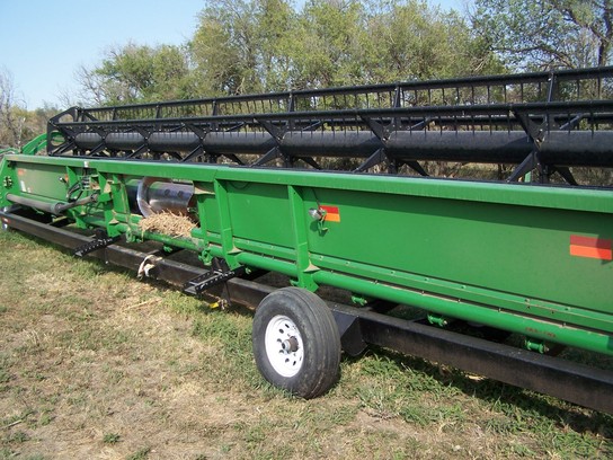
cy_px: 230
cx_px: 306
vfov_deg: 37.7
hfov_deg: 49.0
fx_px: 673
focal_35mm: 38
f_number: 2.8
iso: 80
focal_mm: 6.3
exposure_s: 1/1000
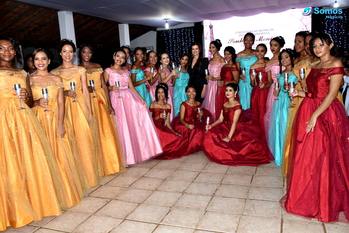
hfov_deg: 61.9
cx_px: 174
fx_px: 291
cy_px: 116
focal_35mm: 30
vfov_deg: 43.6
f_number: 3.5
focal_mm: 20
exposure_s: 1/100
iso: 1000
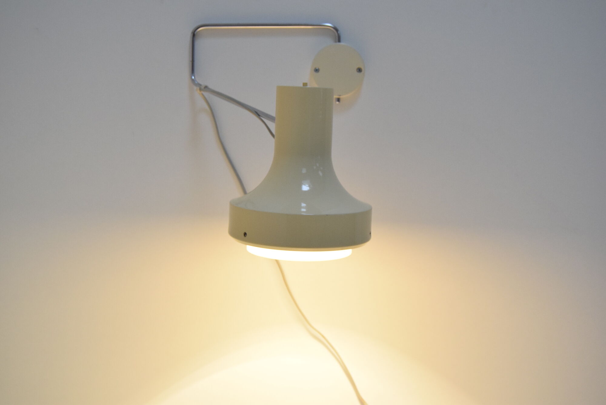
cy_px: 202
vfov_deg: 29.9
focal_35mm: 45
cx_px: 303
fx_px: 758
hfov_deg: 43.6
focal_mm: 30
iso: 1600
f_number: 5
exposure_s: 1/100
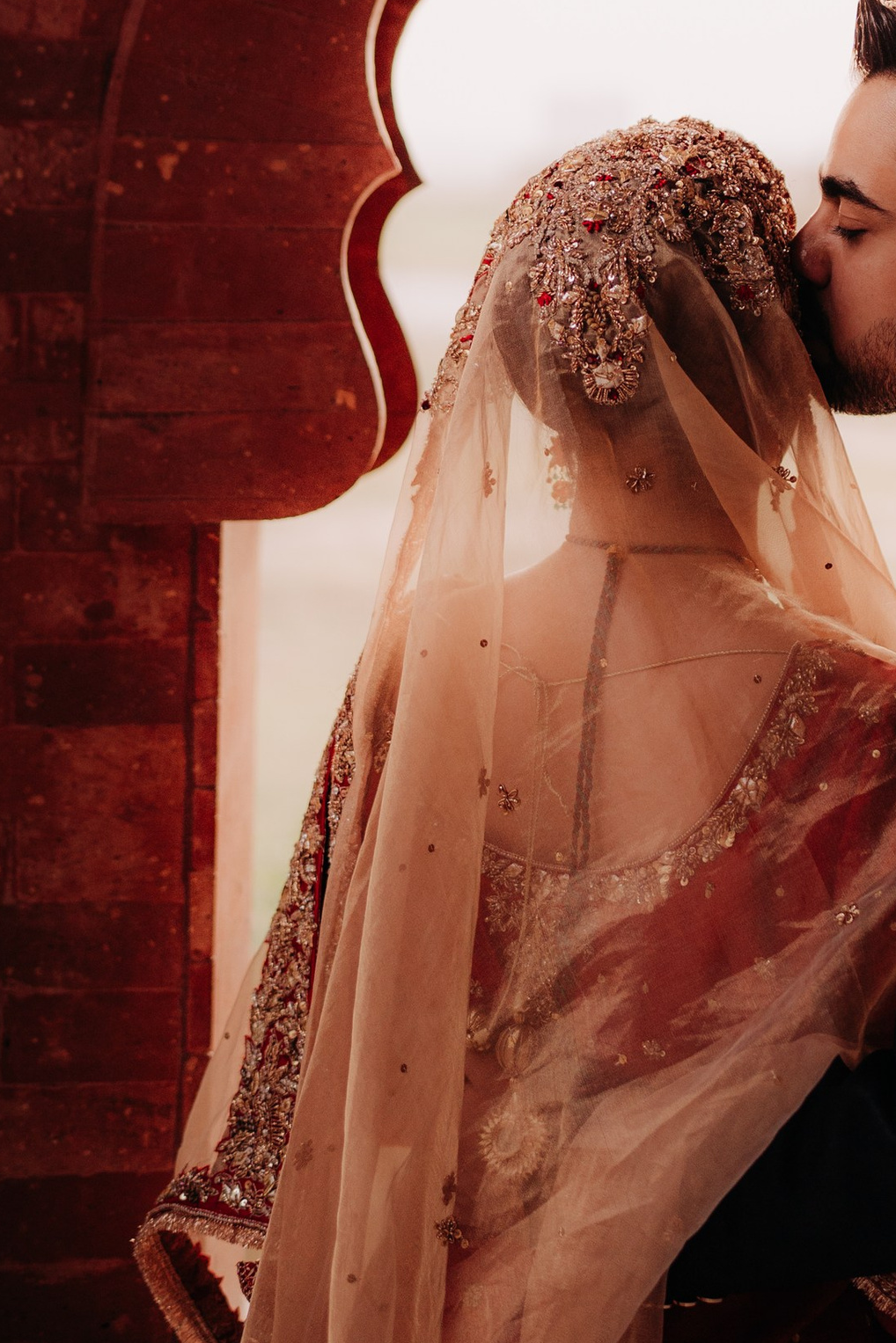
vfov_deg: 22.0
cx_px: 846
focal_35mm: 88
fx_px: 3285
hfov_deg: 15.3
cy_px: -92
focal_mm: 35
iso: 50
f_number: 1.4
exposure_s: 1/800
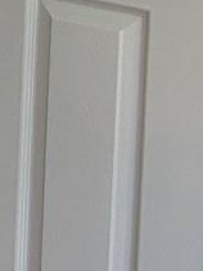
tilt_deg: -5.6
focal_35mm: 197
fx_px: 1542
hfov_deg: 6.1
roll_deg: +0.7
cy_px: -232
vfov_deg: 9.5
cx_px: -637
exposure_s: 1/120
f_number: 1.5
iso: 125
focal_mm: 5.7
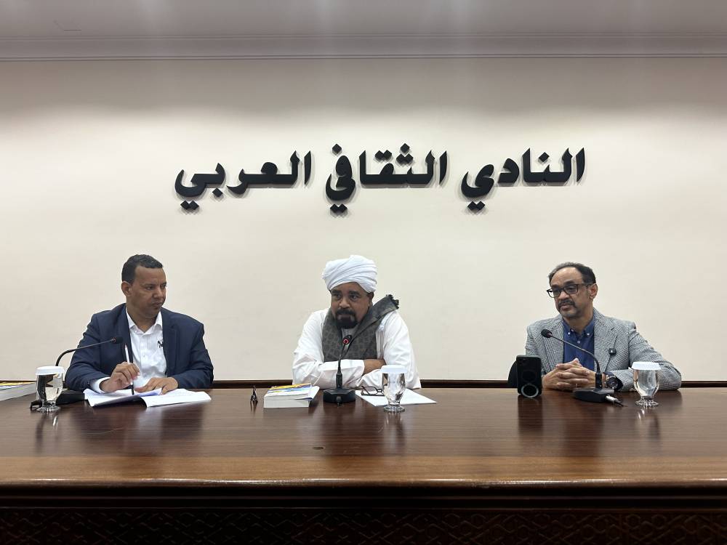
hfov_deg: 71.6
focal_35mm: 24
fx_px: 504
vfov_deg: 56.8
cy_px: 272
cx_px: 364
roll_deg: +0.5
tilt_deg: +0.9
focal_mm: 6.86
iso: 160
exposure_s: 1/50
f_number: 1.78
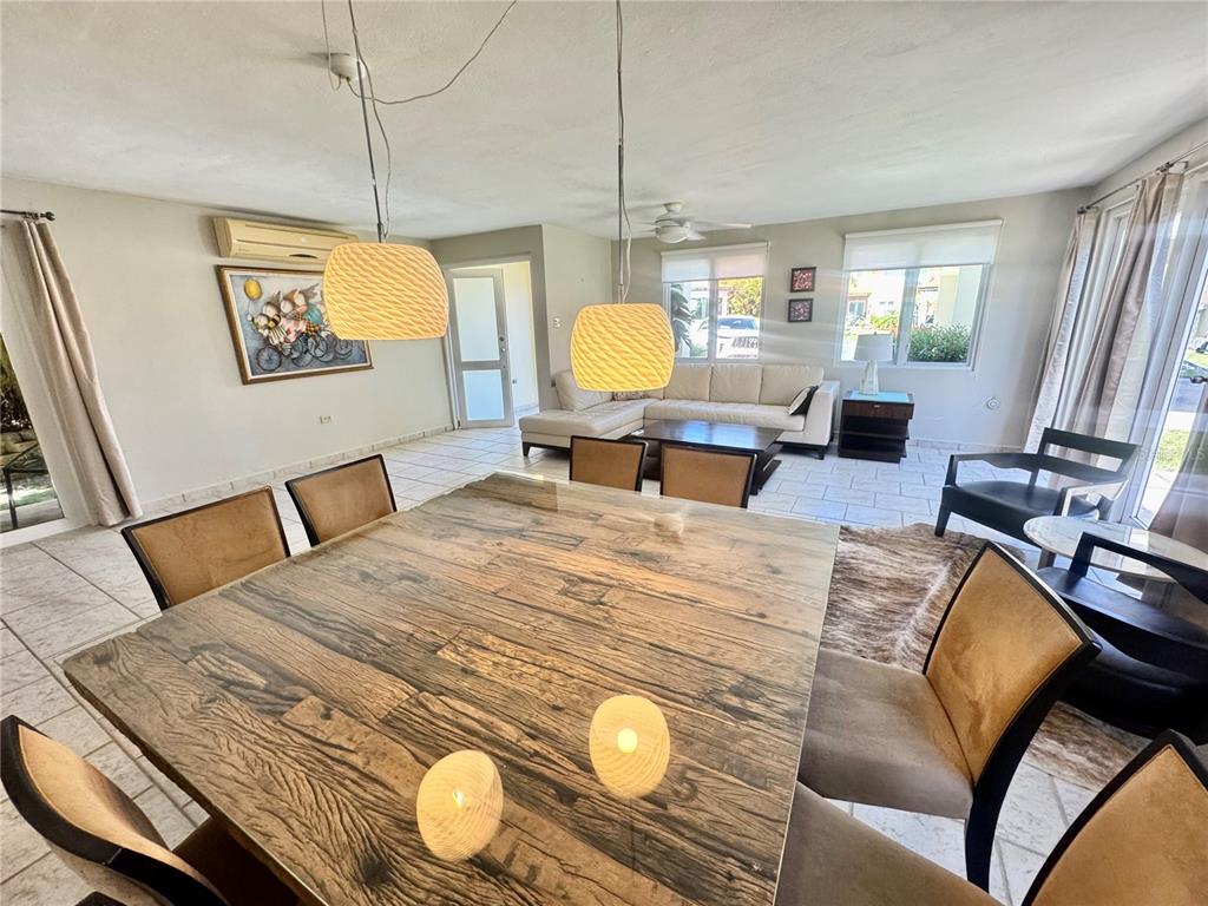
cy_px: 453
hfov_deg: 102.1
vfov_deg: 85.7
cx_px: 604
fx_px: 489
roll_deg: +1.3
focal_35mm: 14
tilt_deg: -16.2
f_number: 2.2
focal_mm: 2.22
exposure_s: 1/60
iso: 250
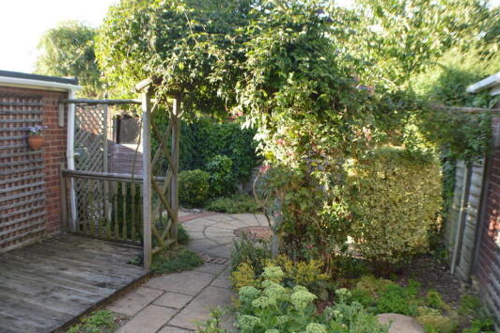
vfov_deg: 35.8
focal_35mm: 37
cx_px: 217
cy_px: 198
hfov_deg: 51.8
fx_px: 514
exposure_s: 1/125
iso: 360
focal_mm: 20
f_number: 5.6
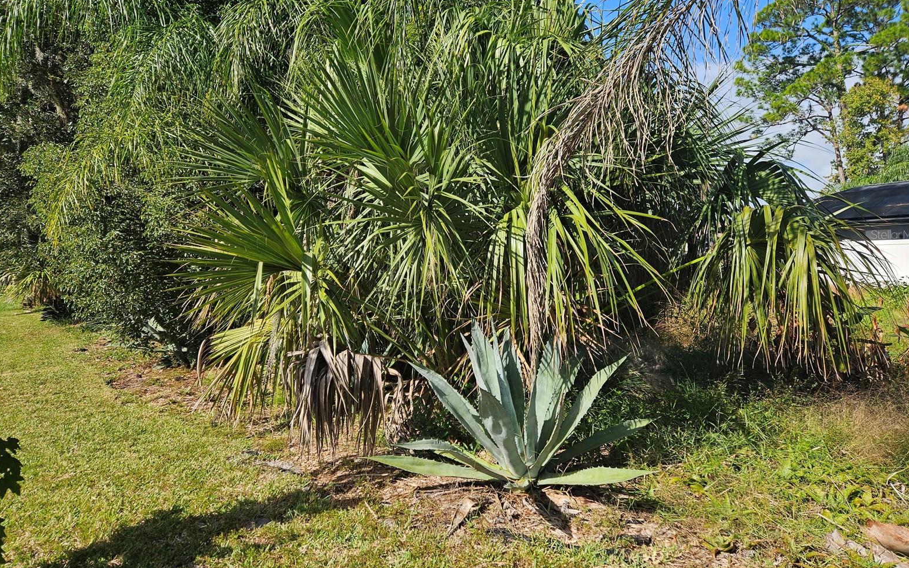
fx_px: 619
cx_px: 460
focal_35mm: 25
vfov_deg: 49.0
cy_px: 234
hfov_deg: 72.5
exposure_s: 1/1286
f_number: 1.8
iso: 25
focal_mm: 5.4
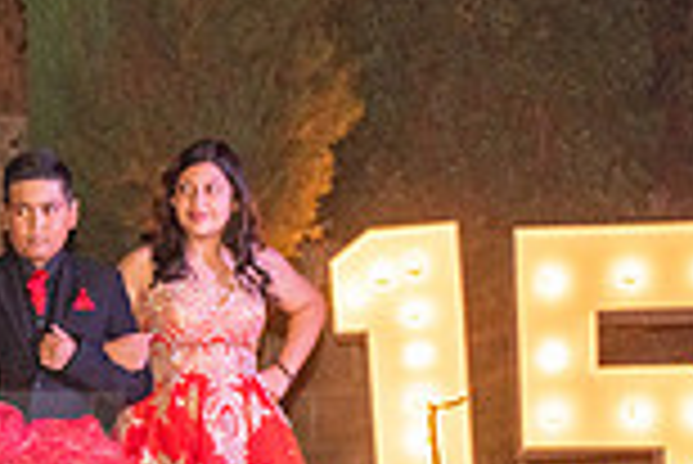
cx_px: -256
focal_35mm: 207
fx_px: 3988
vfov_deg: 6.6
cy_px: 498
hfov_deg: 9.7
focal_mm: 55
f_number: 3.2
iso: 1600
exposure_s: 1/100
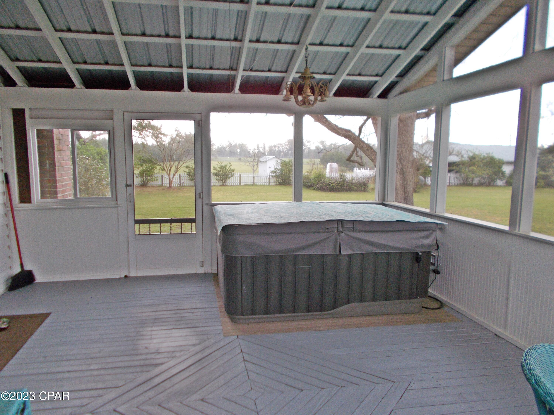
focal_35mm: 26
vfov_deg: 53.1
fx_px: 416
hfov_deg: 67.3
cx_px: 277
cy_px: 208
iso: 140
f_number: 3.2
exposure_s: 1/25
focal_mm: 4.6
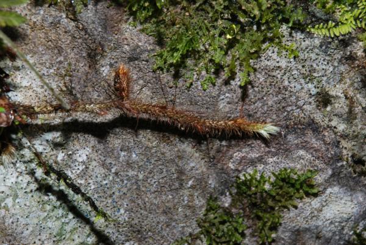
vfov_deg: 13.1
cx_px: 183
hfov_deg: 19.4
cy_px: 122
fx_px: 1069
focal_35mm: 105
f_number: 9
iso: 200
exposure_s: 1/60
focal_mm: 70
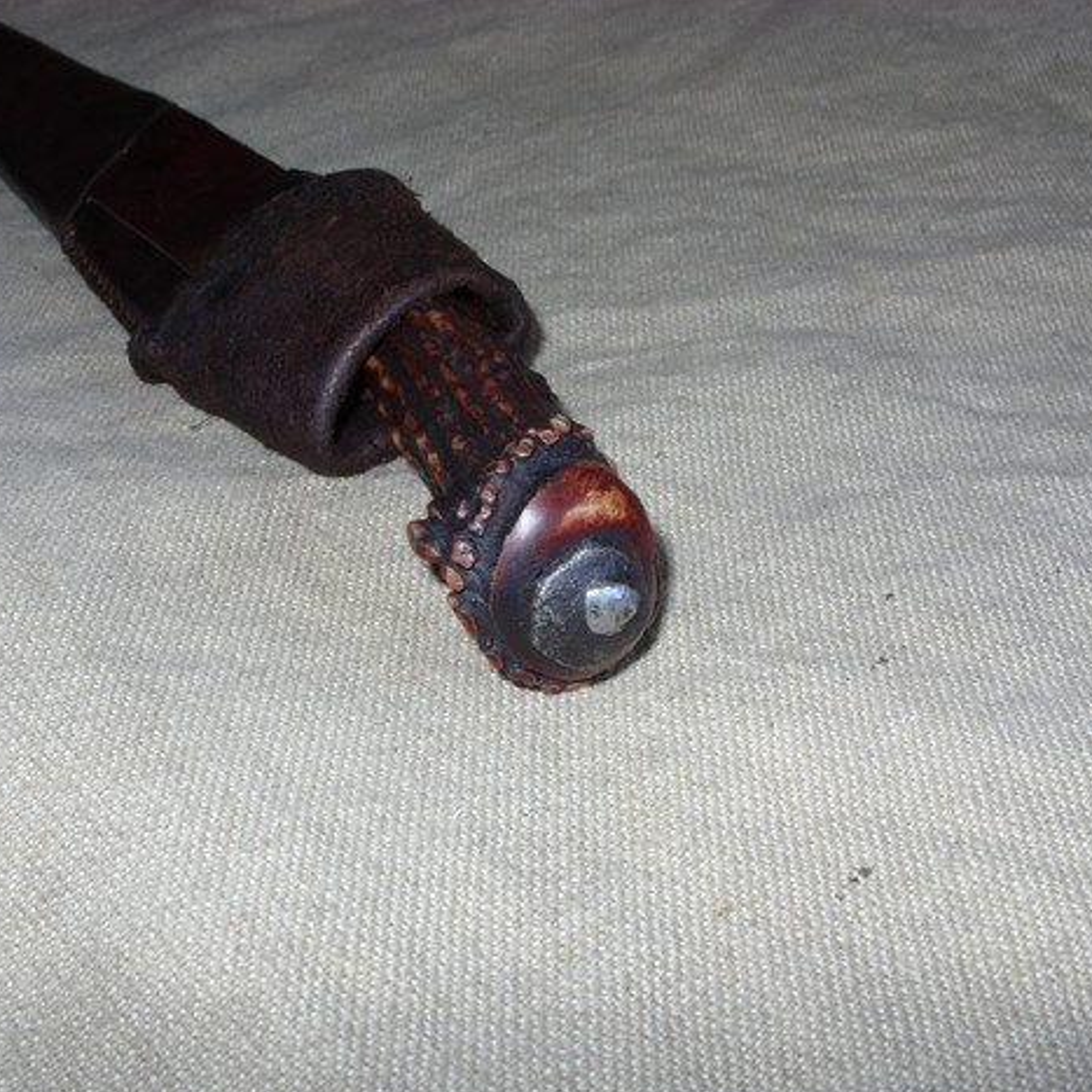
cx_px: 451
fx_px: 1642
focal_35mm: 46
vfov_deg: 36.8
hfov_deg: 36.7
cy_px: 559
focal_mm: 6.3
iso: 50
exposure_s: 1/30
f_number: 4.9
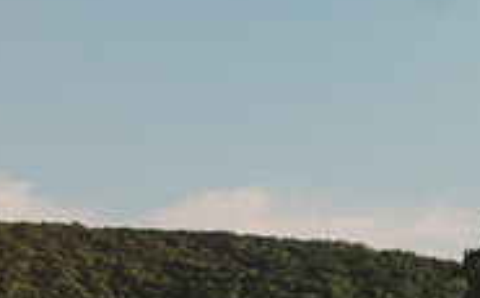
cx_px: 5
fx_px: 3553
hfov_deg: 7.7
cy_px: 376
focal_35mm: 272
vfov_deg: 4.8
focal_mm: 85
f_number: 2.8
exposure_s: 1/2000
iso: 80
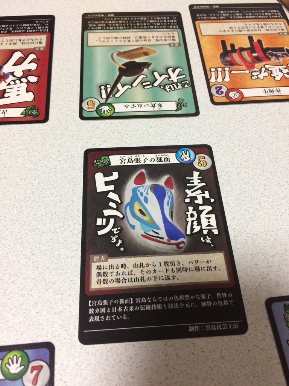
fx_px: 323
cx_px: 144
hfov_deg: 48.2
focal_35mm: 29
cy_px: 193
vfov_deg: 61.7
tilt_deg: -59.7
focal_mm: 4.15
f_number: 2.2
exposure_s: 1/30
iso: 160
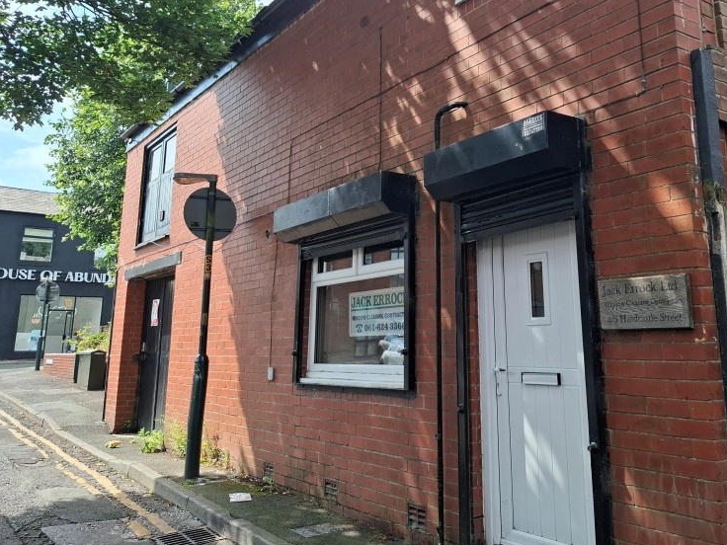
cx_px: 431
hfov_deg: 56.4
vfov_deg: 43.4
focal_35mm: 32
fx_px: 672
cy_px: 170
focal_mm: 5.54
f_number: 1.8
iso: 50
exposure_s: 1/595
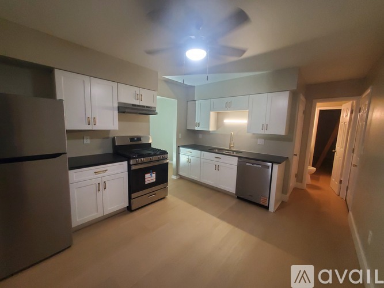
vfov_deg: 89.9
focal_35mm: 13
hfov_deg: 106.2
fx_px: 144
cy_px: 144
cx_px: 192
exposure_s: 1/60
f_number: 2.2
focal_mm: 1.8
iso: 400
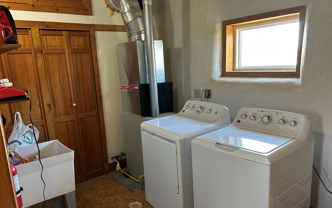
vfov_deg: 44.4
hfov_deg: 66.5
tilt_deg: -9.9
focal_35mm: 28
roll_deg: +2.6
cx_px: 166
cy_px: 121
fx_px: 253
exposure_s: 1/60
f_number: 1.5
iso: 160
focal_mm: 5.7
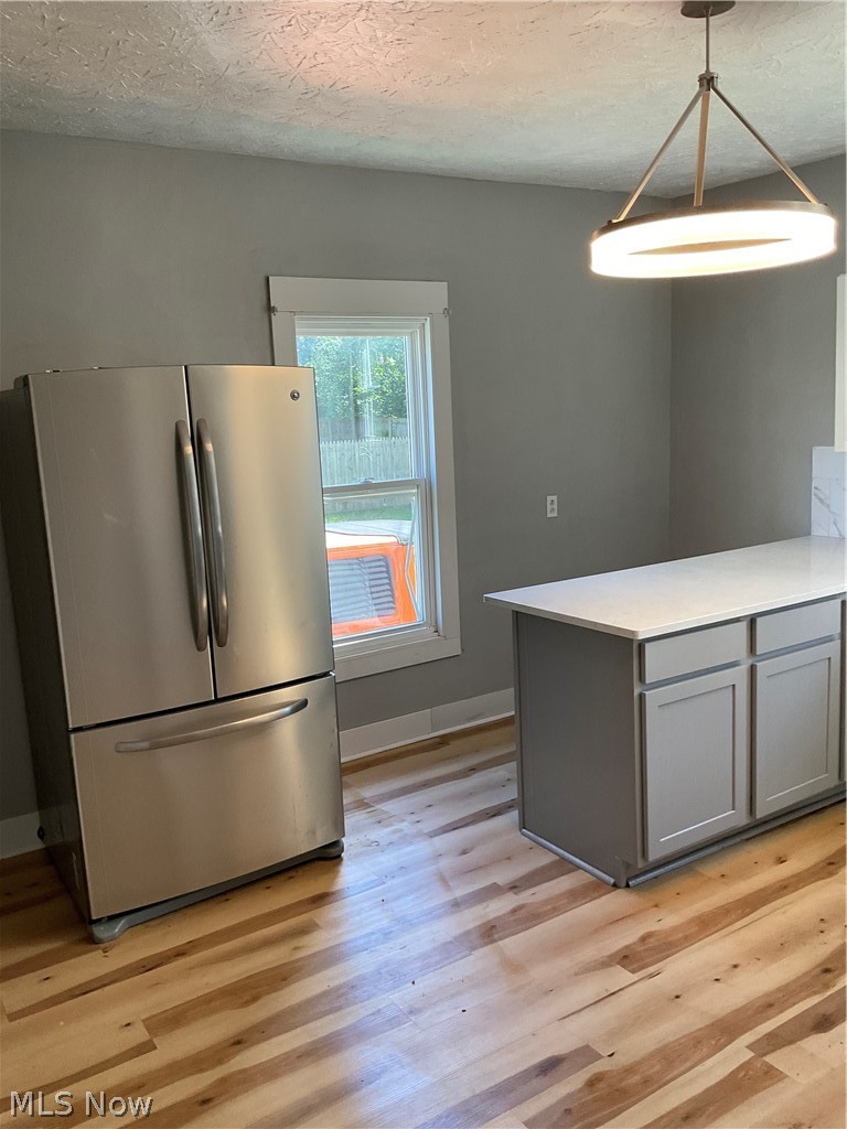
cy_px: 564
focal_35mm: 29
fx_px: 946
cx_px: 424
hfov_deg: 48.2
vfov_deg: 61.7
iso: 64
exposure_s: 1/115
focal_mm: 3
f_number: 1.8
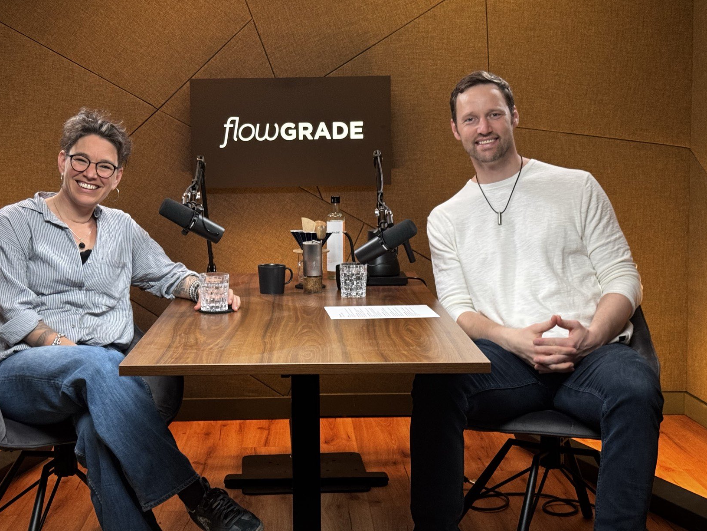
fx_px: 1083
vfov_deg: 27.5
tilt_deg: -6.7
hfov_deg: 36.1
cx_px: 318
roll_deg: +1.2
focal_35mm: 53
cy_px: 266
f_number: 1.78
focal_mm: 6.76
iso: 320
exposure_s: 1/33
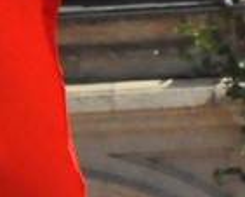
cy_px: 89
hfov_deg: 2.6
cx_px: -751
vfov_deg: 2.2
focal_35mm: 714
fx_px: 5181
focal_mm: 62
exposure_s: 1/2000
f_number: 22
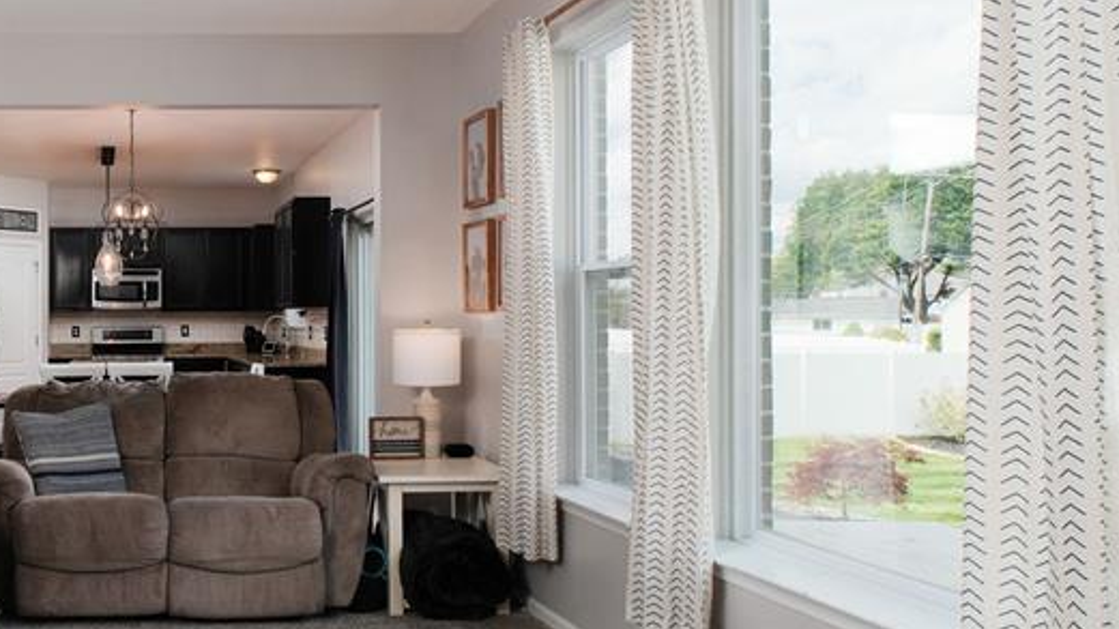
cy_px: 335
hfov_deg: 51.9
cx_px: 176
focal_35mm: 35
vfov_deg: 33.7
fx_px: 1038
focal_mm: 11
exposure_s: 1/250
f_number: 8
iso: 800
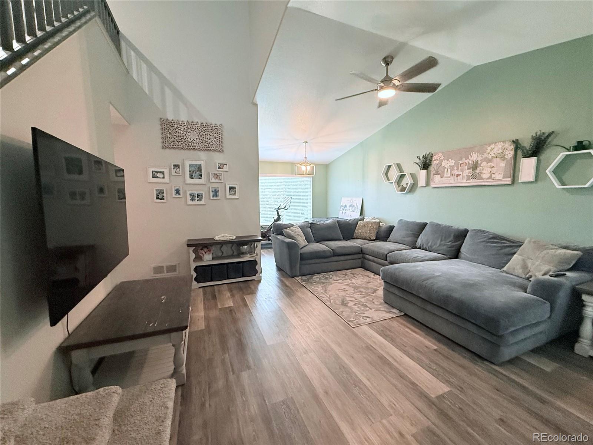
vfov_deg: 85.7
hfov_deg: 102.1
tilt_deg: -6.3
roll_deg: +0.3
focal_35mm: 14
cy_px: 222
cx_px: 296
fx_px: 240
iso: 320
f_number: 2.2
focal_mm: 2.22
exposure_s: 1/60
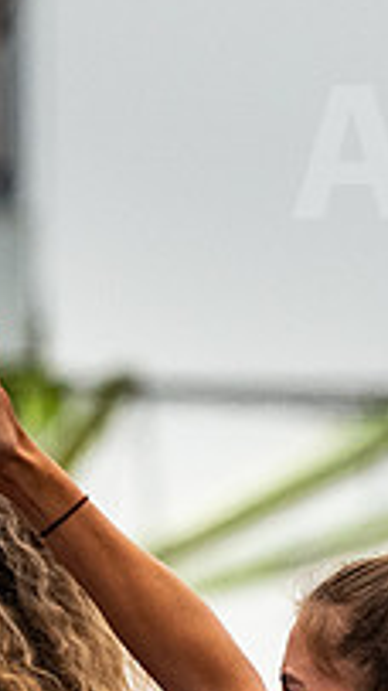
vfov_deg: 1.6
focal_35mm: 1345
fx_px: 24631
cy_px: 656
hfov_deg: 0.9
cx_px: -266
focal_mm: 200
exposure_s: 1/640
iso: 640
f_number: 5.6
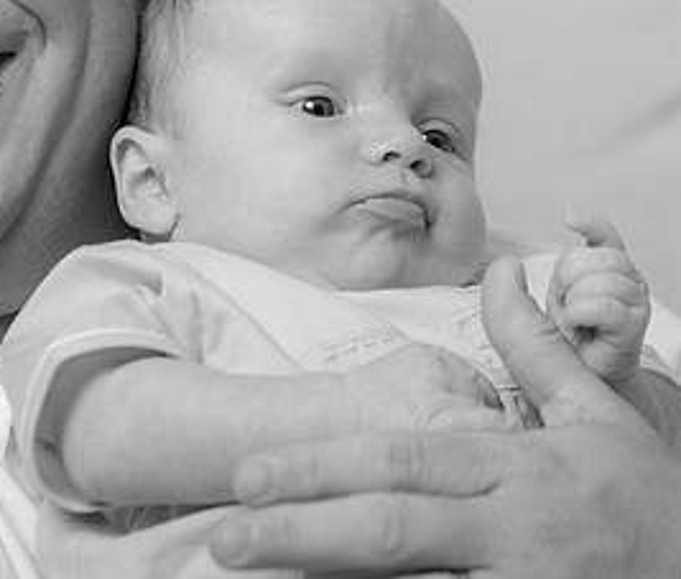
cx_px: 272
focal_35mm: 348
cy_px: 163
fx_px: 7189
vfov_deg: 4.6
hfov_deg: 5.4
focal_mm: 150
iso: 250
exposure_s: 1/200
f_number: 5.6
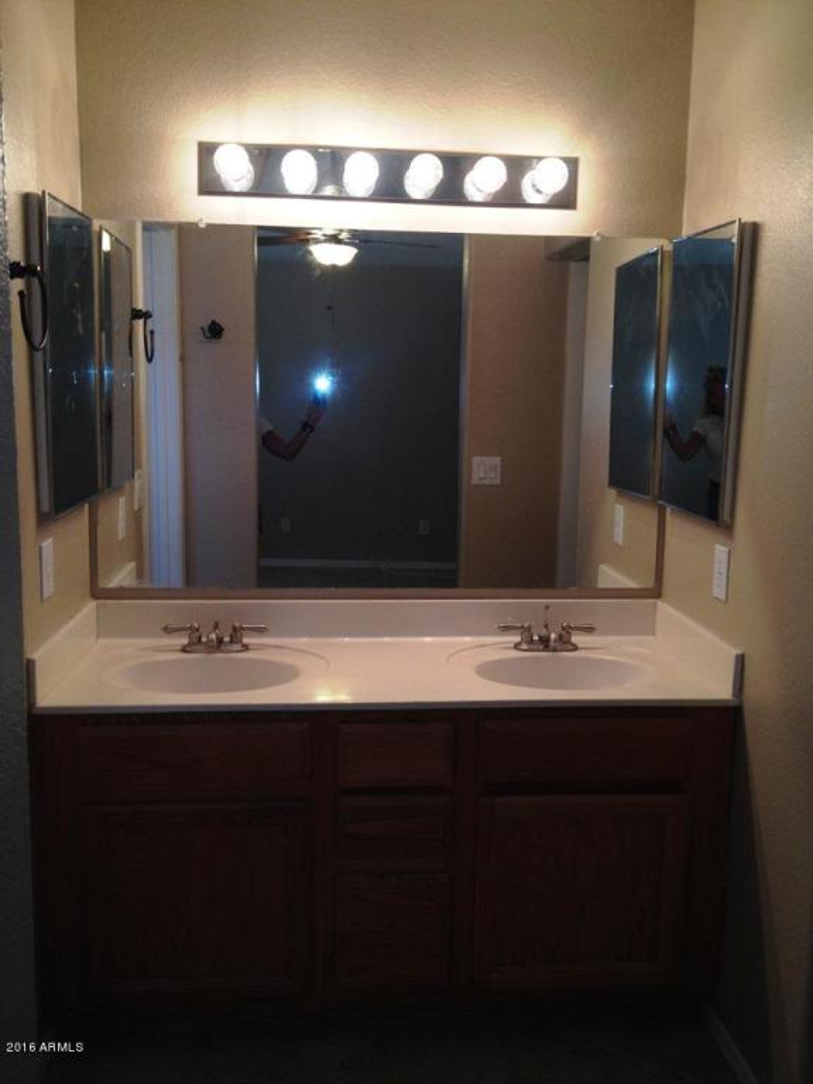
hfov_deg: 40.7
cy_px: 542
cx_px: 406
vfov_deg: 52.6
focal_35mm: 35
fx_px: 1096
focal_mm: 4.28
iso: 50
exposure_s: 1/37
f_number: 2.4
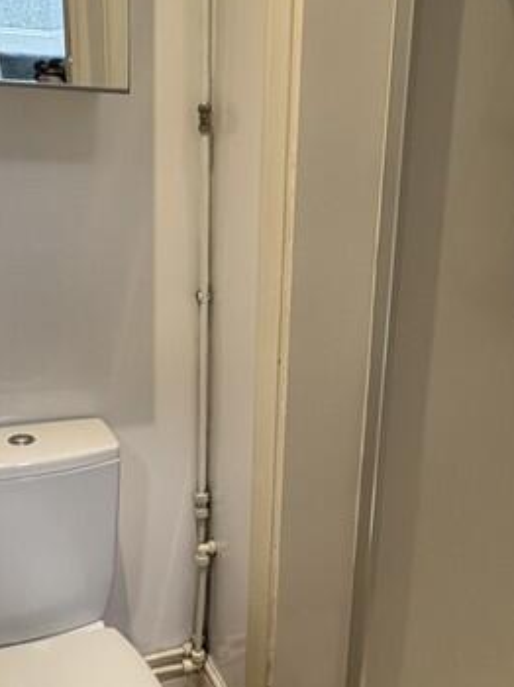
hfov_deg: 35.1
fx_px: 813
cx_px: 277
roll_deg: -1.4
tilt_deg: -18.0
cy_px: 385
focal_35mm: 41
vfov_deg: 45.7
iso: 200
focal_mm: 2.22
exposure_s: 1/50
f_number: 2.2
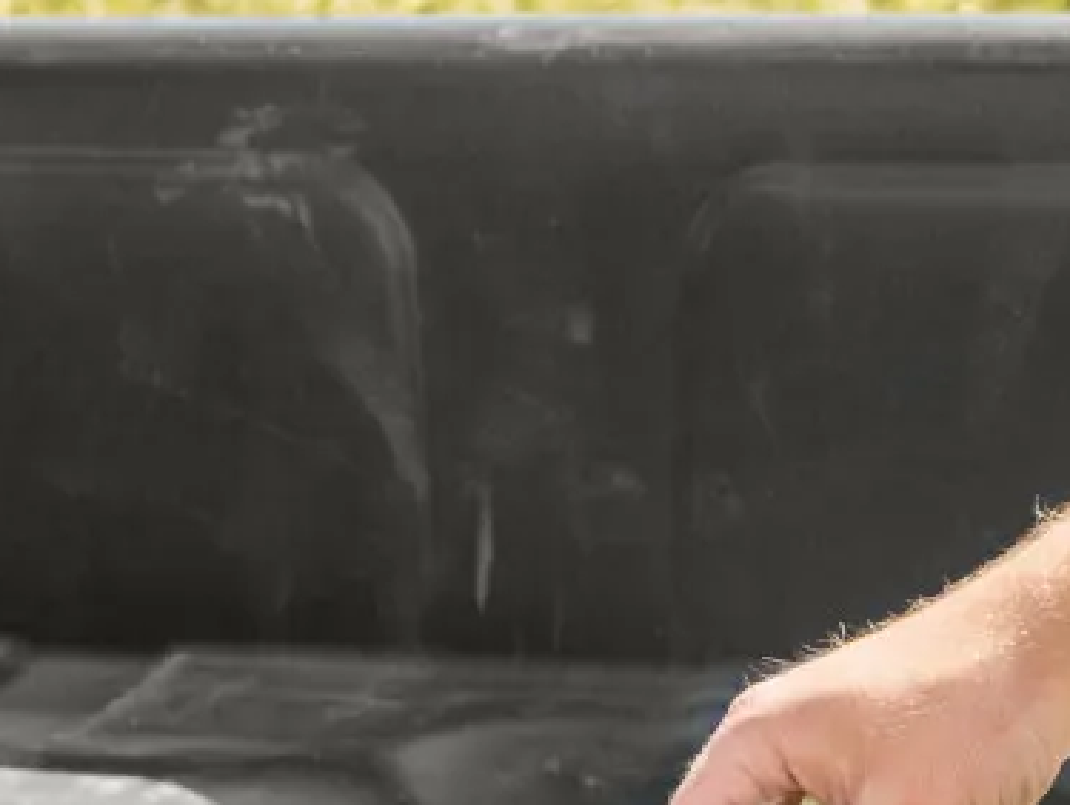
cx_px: 2331
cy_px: 668
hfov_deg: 6.5
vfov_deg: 5.1
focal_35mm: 293
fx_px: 9065
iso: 100
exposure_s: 1/200
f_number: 8
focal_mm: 70
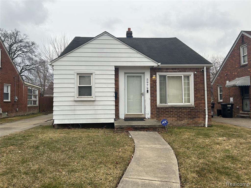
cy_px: 94
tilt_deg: +3.5
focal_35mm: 26
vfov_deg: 53.1
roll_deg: +2.1
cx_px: 126
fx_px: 189
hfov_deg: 67.3
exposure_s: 1/518
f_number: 1.5
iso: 50
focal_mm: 5.7
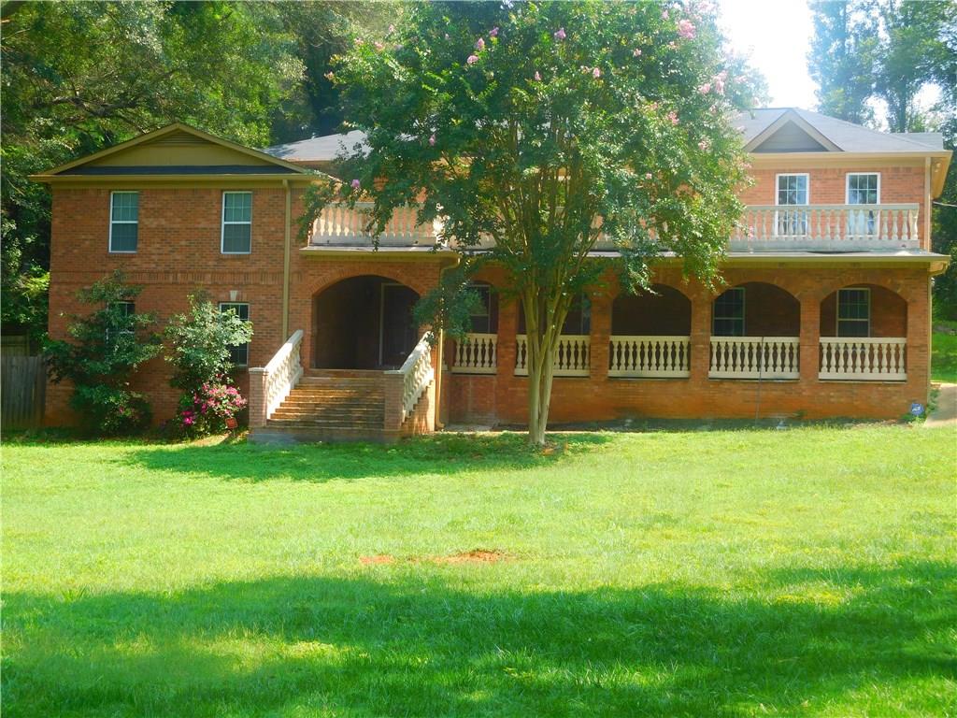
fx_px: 1521
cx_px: 478
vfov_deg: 26.6
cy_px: 359
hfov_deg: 34.9
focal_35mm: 55
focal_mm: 9.8
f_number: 4.2
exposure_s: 1/200
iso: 125
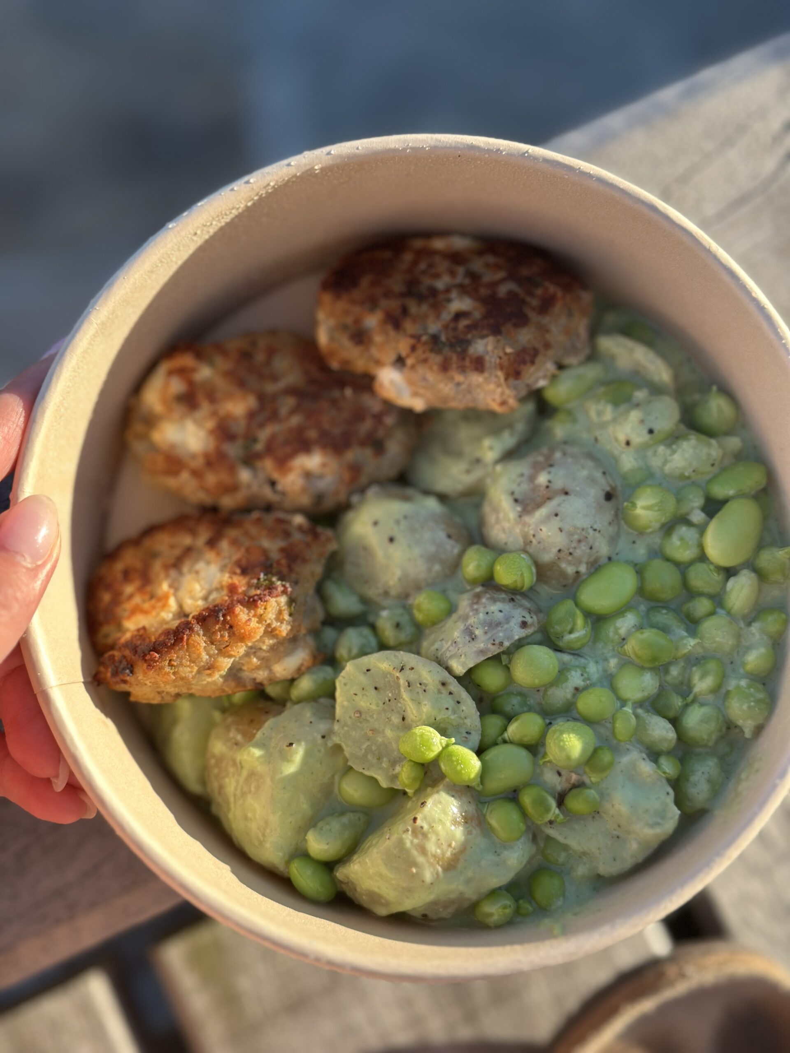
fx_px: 1461
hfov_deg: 30.3
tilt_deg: -84.0
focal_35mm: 48
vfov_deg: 39.7
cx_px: 395
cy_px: 526
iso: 80
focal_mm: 6.86
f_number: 1.78
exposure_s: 1/1185
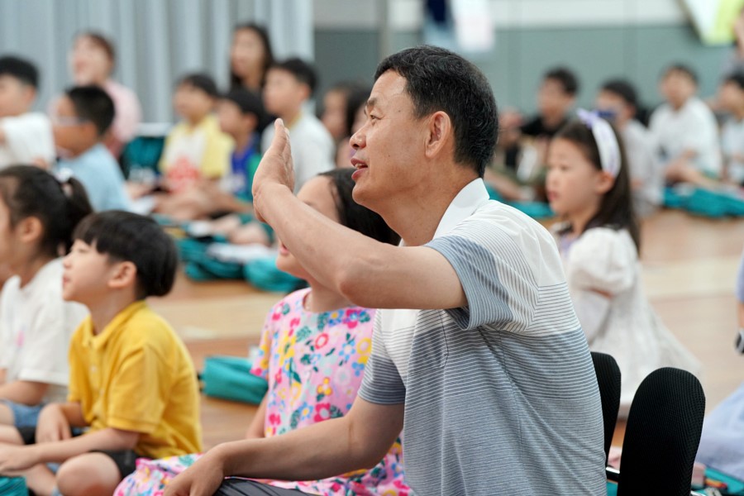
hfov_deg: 18.9
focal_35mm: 108
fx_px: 2232
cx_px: 372
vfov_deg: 12.7
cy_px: 248
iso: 2000
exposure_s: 1/160
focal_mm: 108
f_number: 4
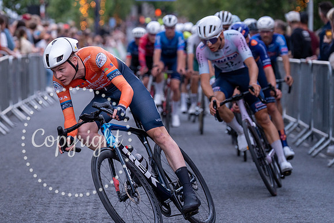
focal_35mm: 182
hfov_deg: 11.3
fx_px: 1688
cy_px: 77
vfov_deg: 7.6
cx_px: 108
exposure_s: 1/800
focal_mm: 133
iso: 2000
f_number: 3.5
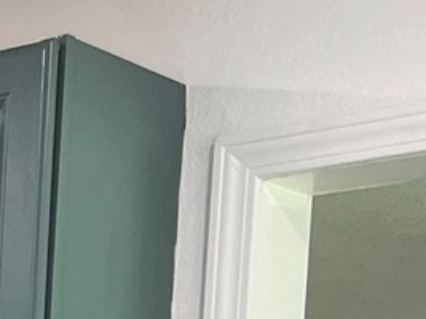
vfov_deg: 7.1
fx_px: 2300
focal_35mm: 187
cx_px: -657
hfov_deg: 9.3
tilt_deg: -6.3
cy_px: 951
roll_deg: -1.4
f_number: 1.6
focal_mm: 5.1
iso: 125
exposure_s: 1/120
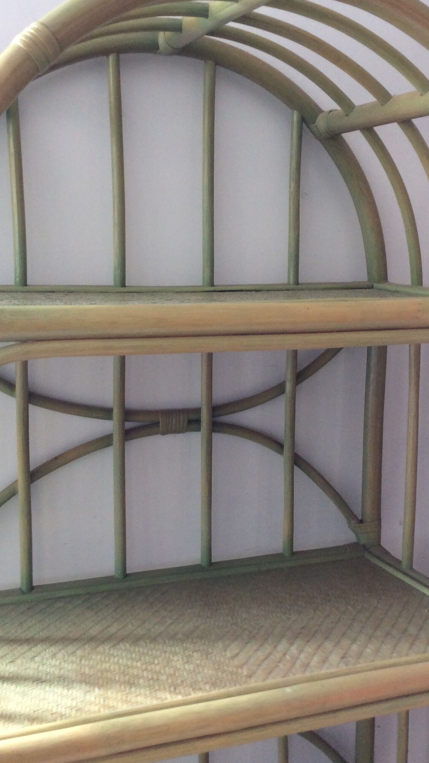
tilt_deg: -8.4
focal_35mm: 45
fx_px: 910
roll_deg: -0.9
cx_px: 225
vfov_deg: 45.5
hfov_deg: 26.5
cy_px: 362
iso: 50
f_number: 2.4
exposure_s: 1/25
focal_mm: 3.3
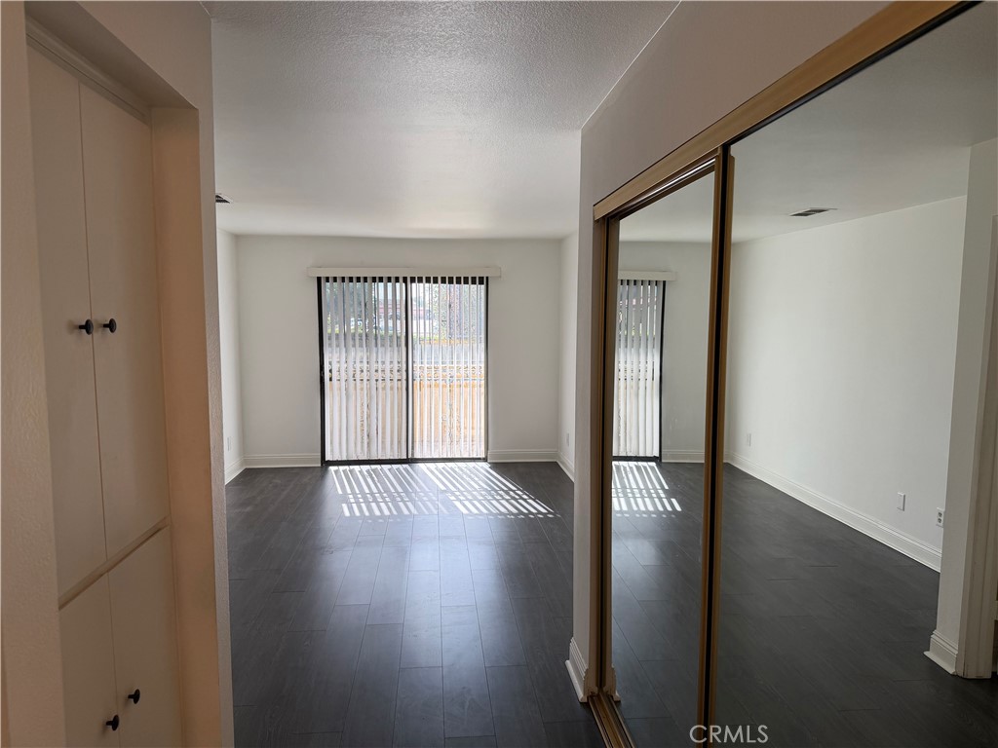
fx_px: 692
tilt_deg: -7.1
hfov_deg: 71.6
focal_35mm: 24
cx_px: 499
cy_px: 374
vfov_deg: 56.8
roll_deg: +0.8
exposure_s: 1/389
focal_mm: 6.76
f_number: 1.78
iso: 100
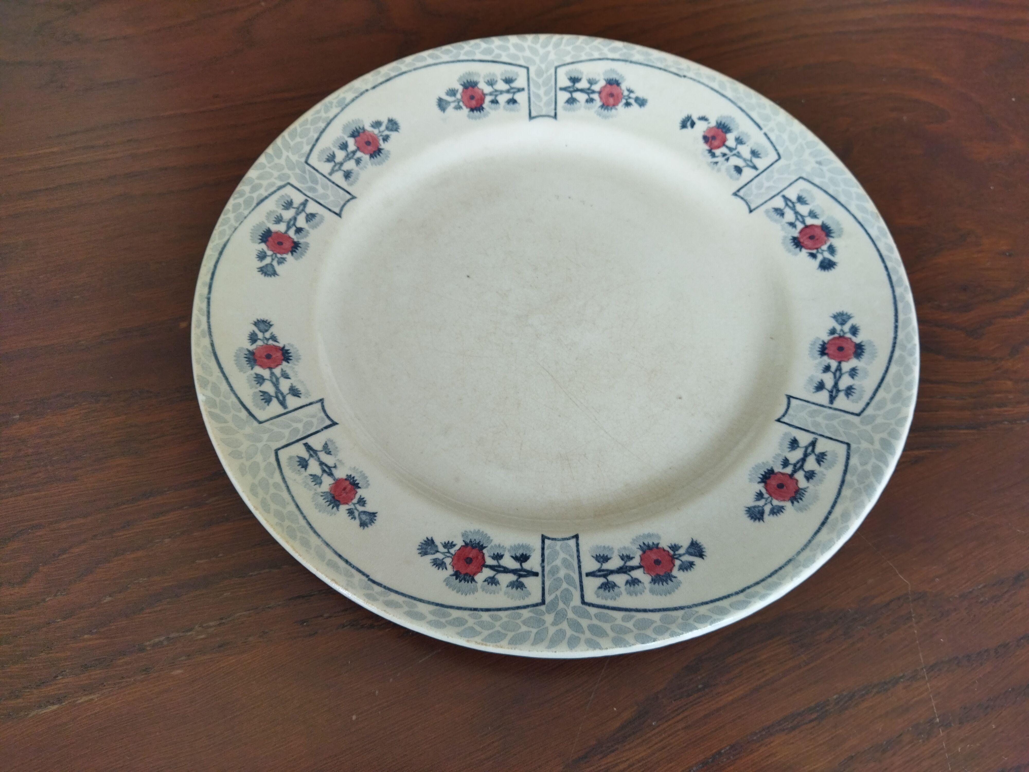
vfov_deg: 51.4
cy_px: 386
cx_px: 514
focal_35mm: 27
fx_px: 803
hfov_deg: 65.3
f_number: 1.79
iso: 99
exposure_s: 1/101
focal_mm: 4.71
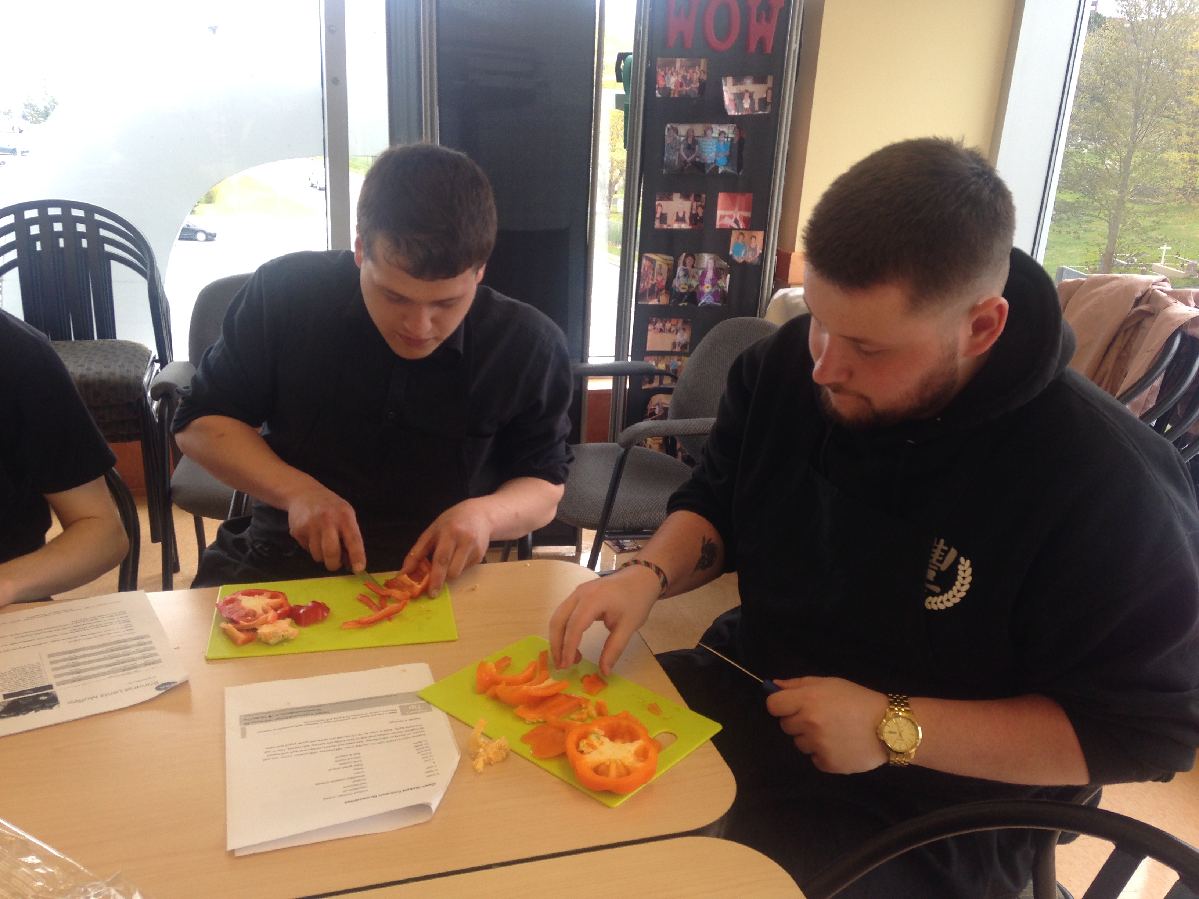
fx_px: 1143
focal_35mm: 33
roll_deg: -2.6
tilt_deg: -19.1
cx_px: 600
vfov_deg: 42.9
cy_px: 450
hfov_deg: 55.4
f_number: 2.4
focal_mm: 4.12
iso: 64
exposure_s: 1/120
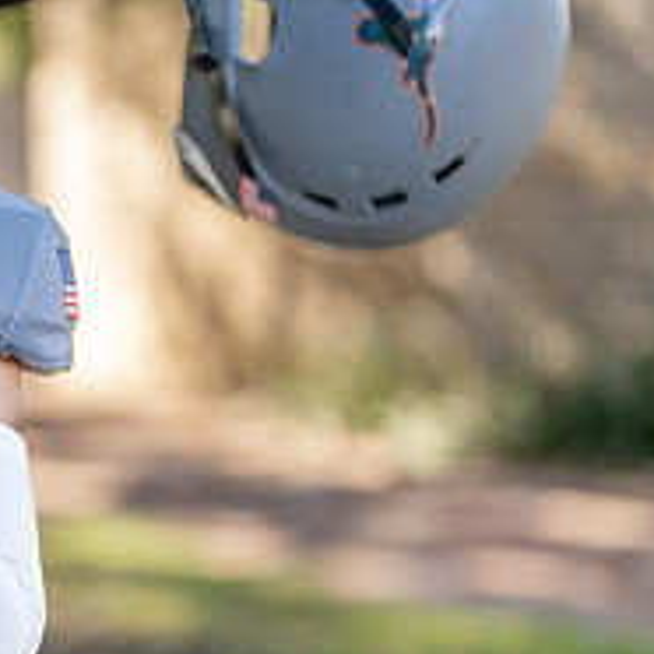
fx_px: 3249
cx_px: -210
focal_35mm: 152
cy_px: 316
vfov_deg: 11.5
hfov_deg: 11.2
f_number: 1.2
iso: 100
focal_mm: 50
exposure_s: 1/1000
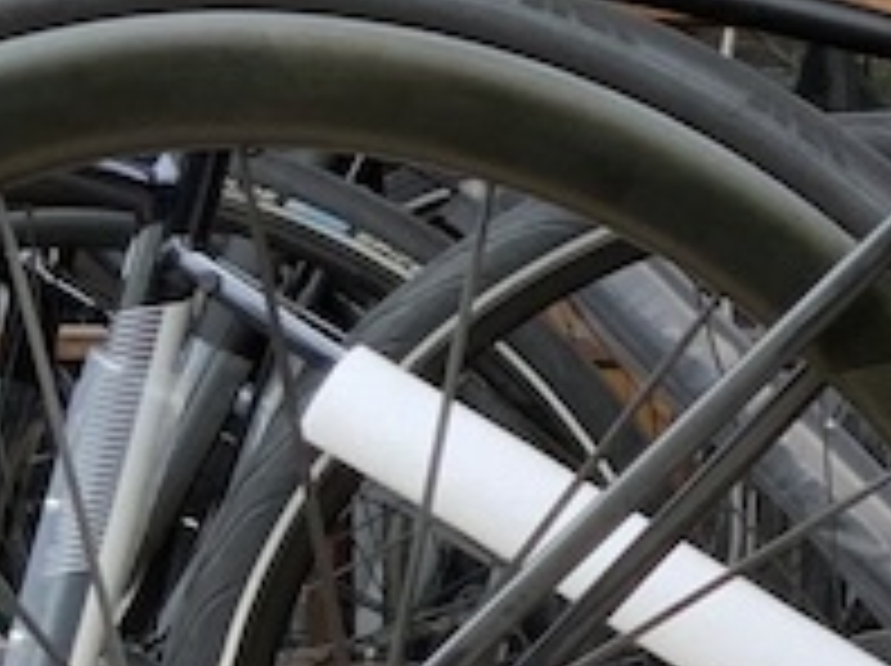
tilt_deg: -6.1
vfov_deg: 8.4
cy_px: 594
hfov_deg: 10.1
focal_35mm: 176
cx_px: 2007
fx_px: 4525
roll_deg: -0.2
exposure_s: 1/142
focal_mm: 3
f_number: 1.8
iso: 16
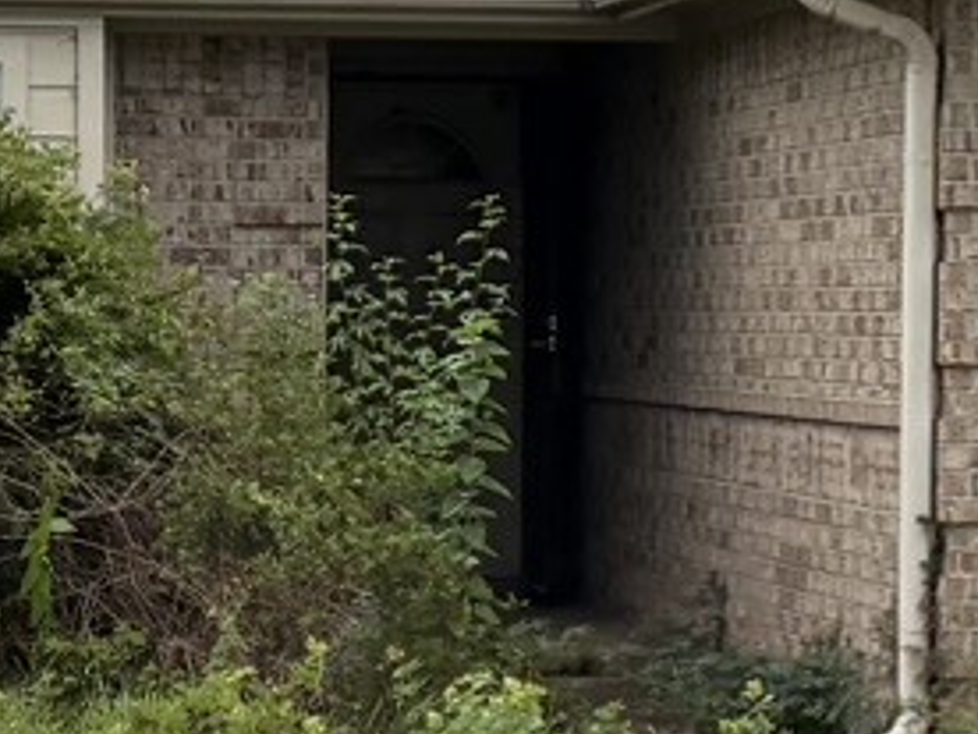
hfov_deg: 11.1
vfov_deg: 8.3
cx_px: 198
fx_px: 5029
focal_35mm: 178
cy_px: 383
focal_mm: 6.76
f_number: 1.78
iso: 100
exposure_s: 1/3279
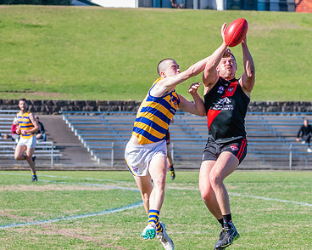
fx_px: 3092
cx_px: 275
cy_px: 145
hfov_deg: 5.8
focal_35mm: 335
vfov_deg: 4.6
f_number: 7.1
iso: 800
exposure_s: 1/1600
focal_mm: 150
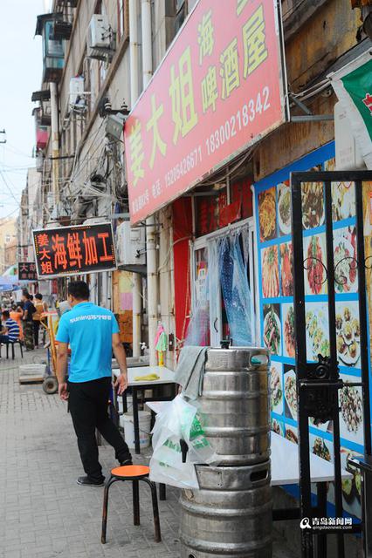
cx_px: 186
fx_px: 698
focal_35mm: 45
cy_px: 279
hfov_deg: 29.8
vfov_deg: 43.6
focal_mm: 45
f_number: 5.6
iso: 200
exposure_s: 1/400
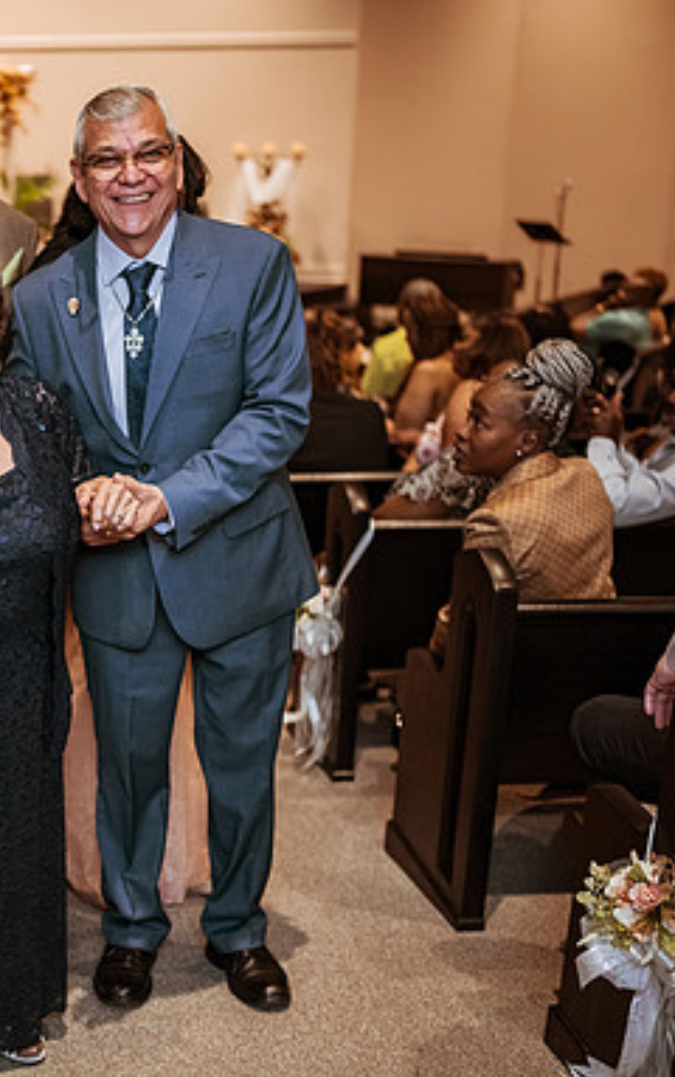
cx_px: -59
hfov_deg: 22.7
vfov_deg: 37.5
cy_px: 541
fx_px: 1586
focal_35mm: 54
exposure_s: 1/400
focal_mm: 35
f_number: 1.8
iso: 1000
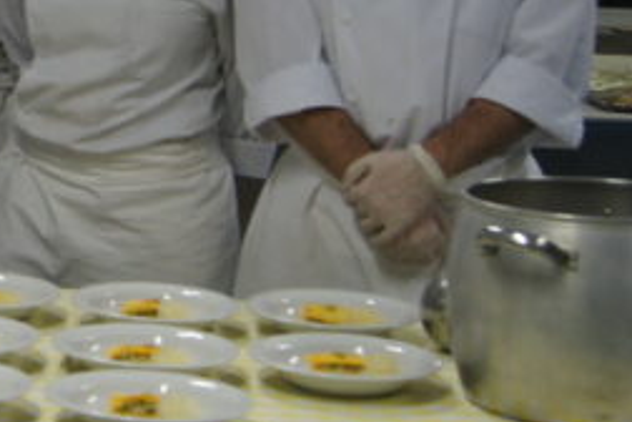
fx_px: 1878
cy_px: -40
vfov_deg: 12.6
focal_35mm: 107
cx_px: -263
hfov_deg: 17.5
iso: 400
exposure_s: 1/40
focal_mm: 24
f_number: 4
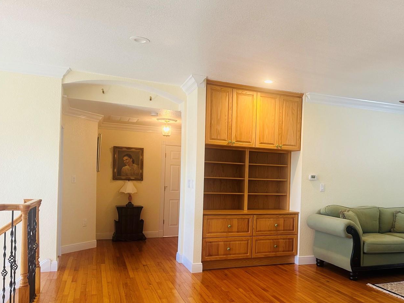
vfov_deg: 45.1
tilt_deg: -0.5
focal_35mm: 31
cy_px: 185
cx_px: 258
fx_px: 362
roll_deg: -1.9
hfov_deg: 57.5
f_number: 1.78
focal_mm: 6.86
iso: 125
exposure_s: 1/60
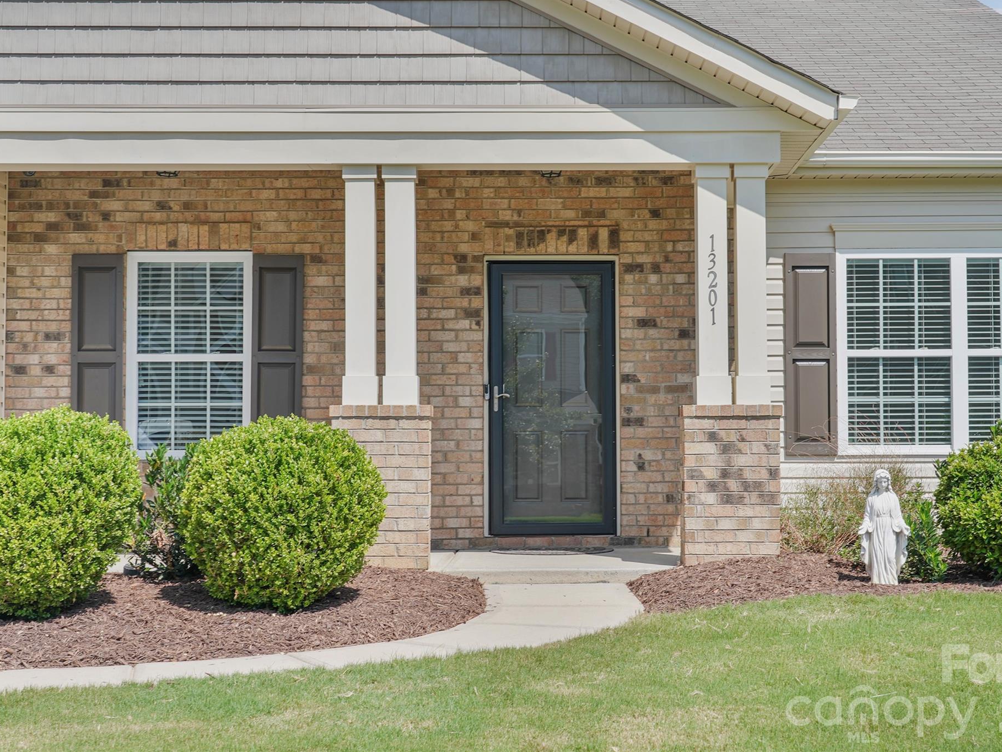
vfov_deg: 28.0
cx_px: 553
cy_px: 376
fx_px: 1505
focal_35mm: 52
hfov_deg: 36.8
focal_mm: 48
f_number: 9
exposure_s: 1/100
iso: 100
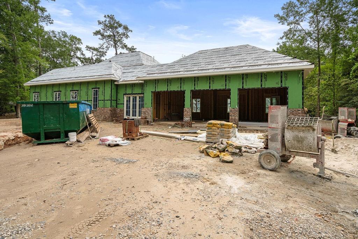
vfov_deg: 70.5
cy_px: 120
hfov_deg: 93.3
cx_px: 179
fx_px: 169
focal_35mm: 17
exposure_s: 1/1600
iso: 400
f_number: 5.6
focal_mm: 17
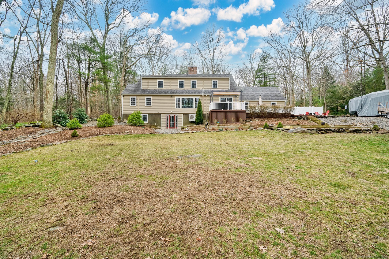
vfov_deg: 73.7
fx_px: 173
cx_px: 194
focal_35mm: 16
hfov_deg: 96.7
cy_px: 130
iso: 400
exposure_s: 1/250
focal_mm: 16
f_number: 9
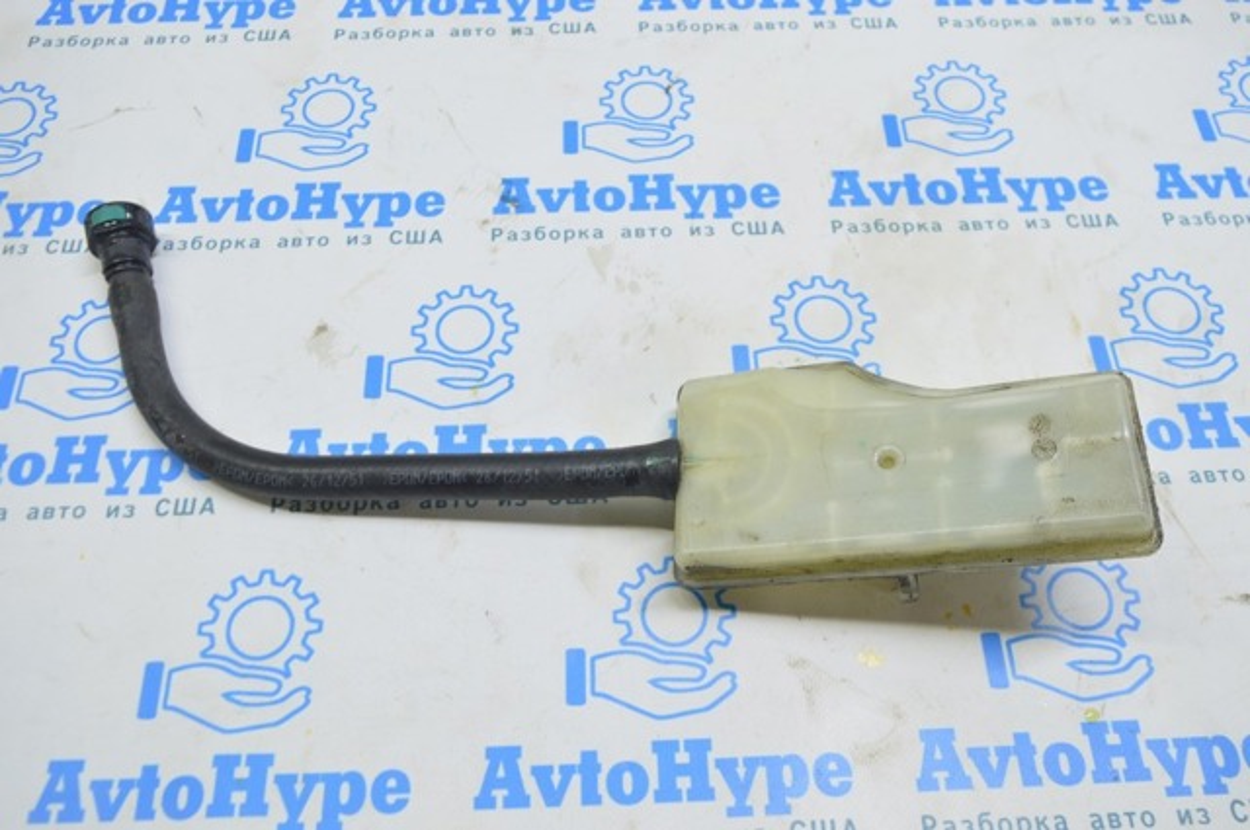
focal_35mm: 32
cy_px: 415
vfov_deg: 41.6
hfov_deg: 59.6
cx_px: 625
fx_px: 1092
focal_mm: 21
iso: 400
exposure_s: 1/20
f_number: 5.6
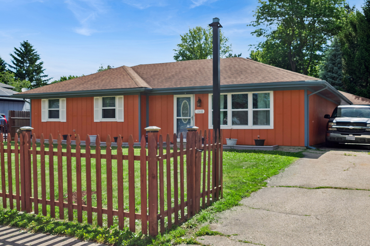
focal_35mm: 36
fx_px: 370
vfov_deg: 36.8
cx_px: 185
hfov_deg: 53.2
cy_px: 123
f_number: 8
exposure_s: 1/400
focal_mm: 24
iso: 400
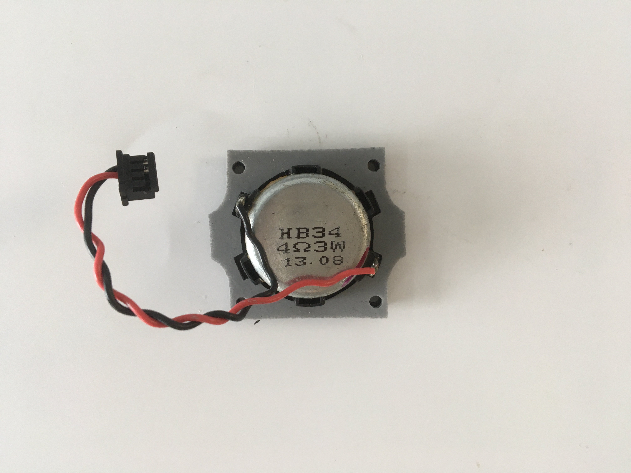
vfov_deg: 48.2
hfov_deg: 61.7
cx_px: 316
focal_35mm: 29
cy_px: 236
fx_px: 529
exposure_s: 1/33
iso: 32
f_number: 2.2
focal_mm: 4.15
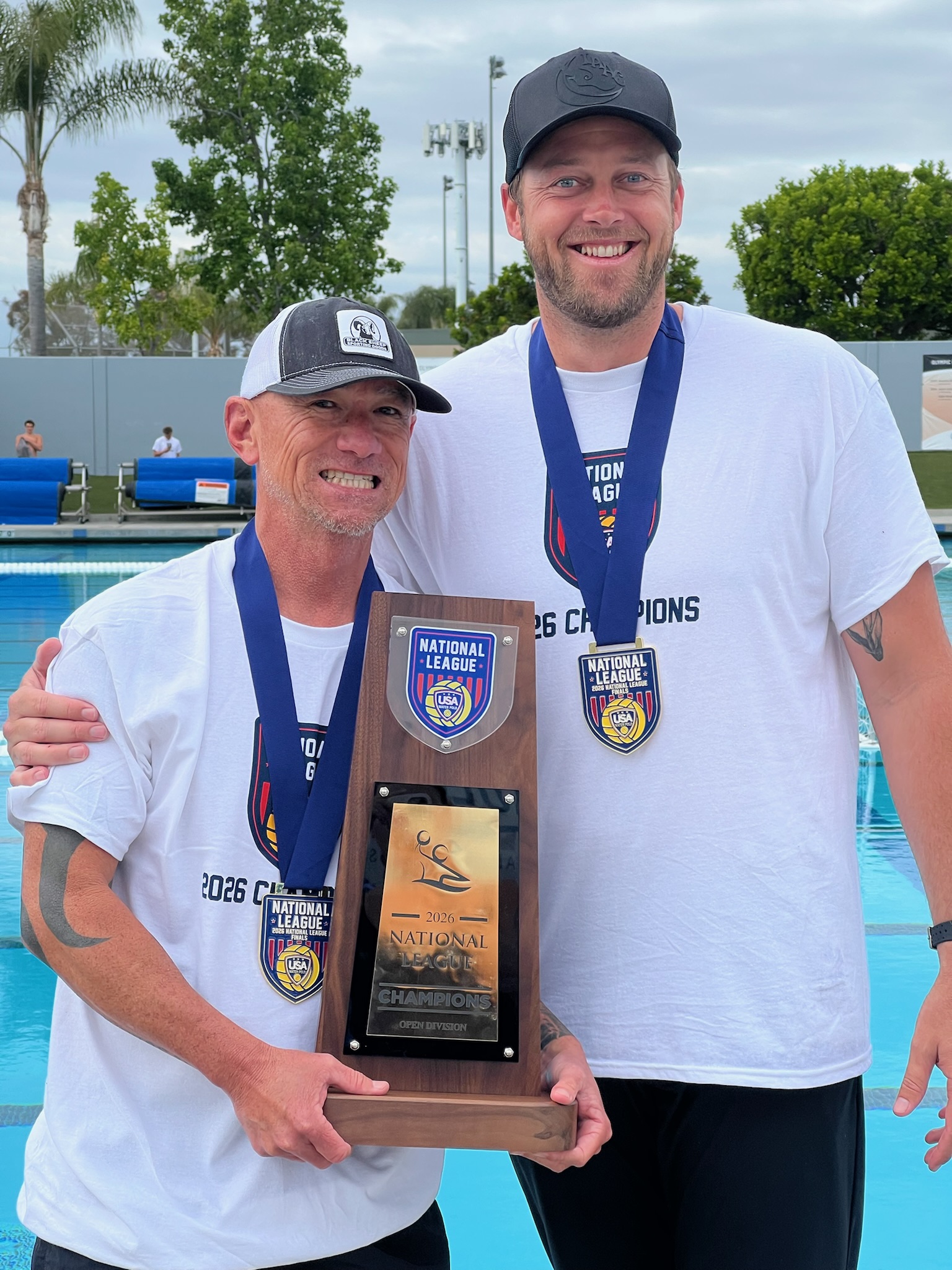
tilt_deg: -3.6
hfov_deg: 19.1
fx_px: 2824
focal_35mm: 77
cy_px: 635
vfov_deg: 25.3
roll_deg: +0.7
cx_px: 476
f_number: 2.8
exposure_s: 1/123
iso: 32
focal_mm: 9
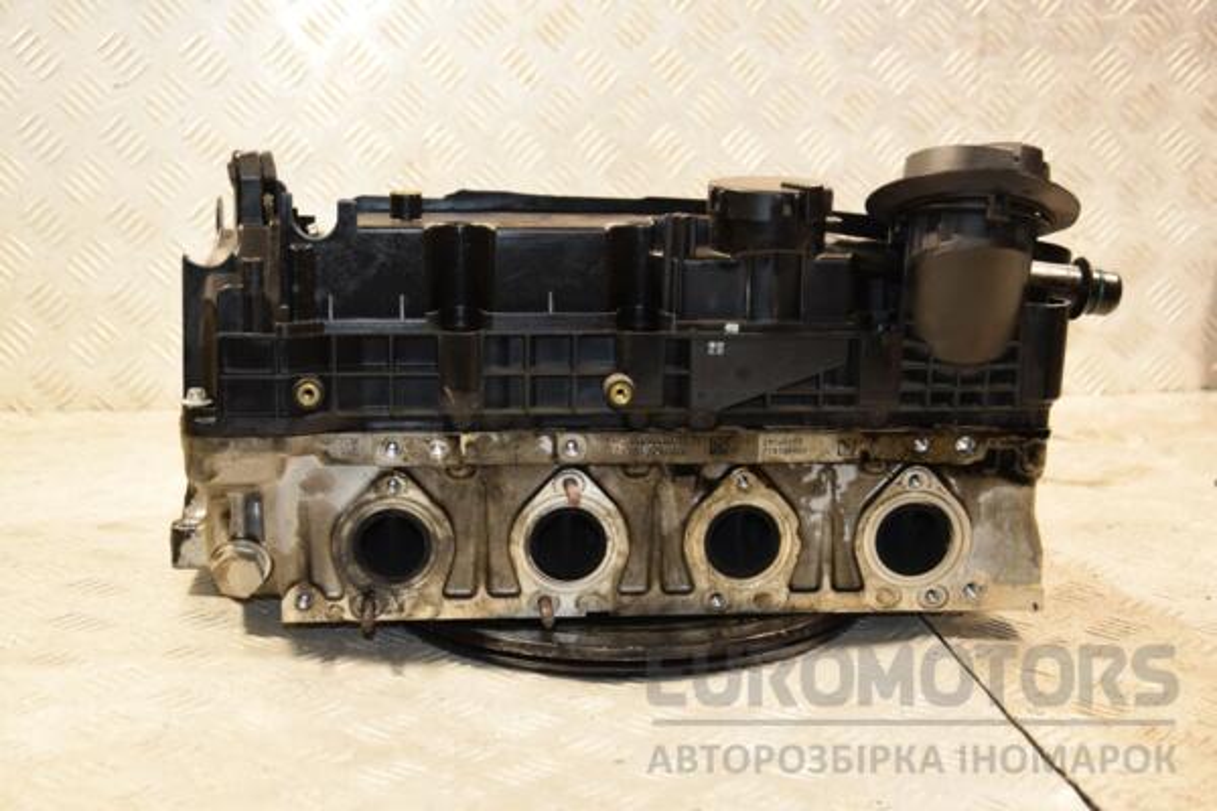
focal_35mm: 57
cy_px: 406
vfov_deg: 23.8
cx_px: 608
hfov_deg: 35.1
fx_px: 1927
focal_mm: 38
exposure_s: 1/100
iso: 800
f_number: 5
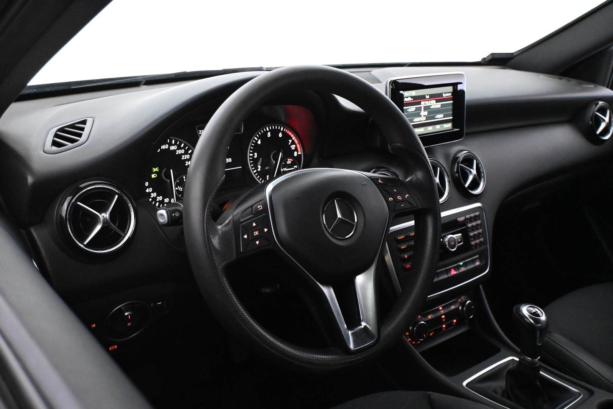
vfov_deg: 39.1
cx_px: 306
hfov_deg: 56.1
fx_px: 575
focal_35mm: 34
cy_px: 204
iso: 8000
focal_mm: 22.5
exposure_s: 1/60
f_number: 4
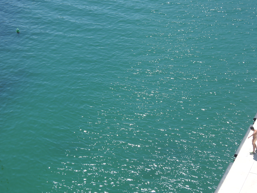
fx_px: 549
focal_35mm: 74
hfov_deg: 26.3
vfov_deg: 19.9
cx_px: 148
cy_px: 105
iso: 80
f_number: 4
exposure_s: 1/400
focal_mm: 10.7
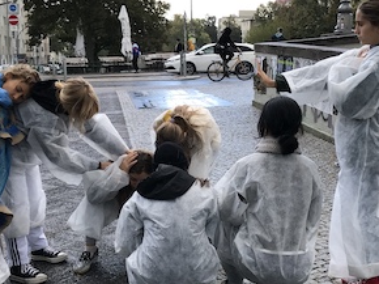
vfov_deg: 25.1
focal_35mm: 58
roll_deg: +0.1
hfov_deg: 33.2
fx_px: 634
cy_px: 182
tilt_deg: -11.9
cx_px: 210
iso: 20
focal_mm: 3.99
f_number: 1.8
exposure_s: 1/226
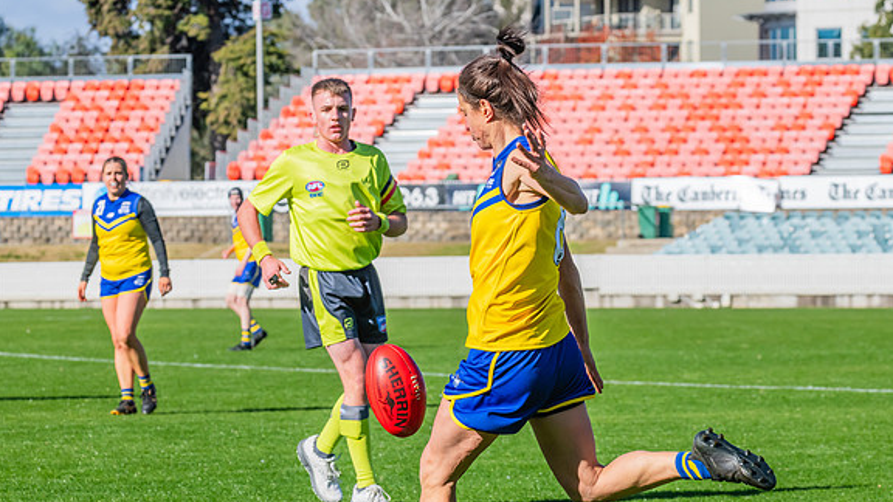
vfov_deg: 6.5
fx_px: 4404
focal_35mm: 186
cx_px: 458
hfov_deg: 11.6
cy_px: 268
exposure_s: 1/1250
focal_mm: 170
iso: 800
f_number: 13
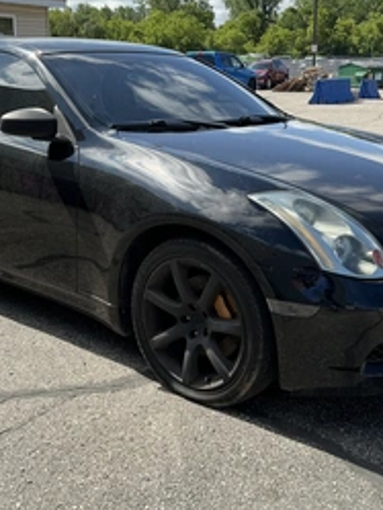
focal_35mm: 45
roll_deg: +1.8
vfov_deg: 42.0
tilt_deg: -10.8
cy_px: 221
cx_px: 182
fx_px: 663
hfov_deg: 32.2
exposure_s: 1/1035
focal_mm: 3
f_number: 1.8
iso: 25
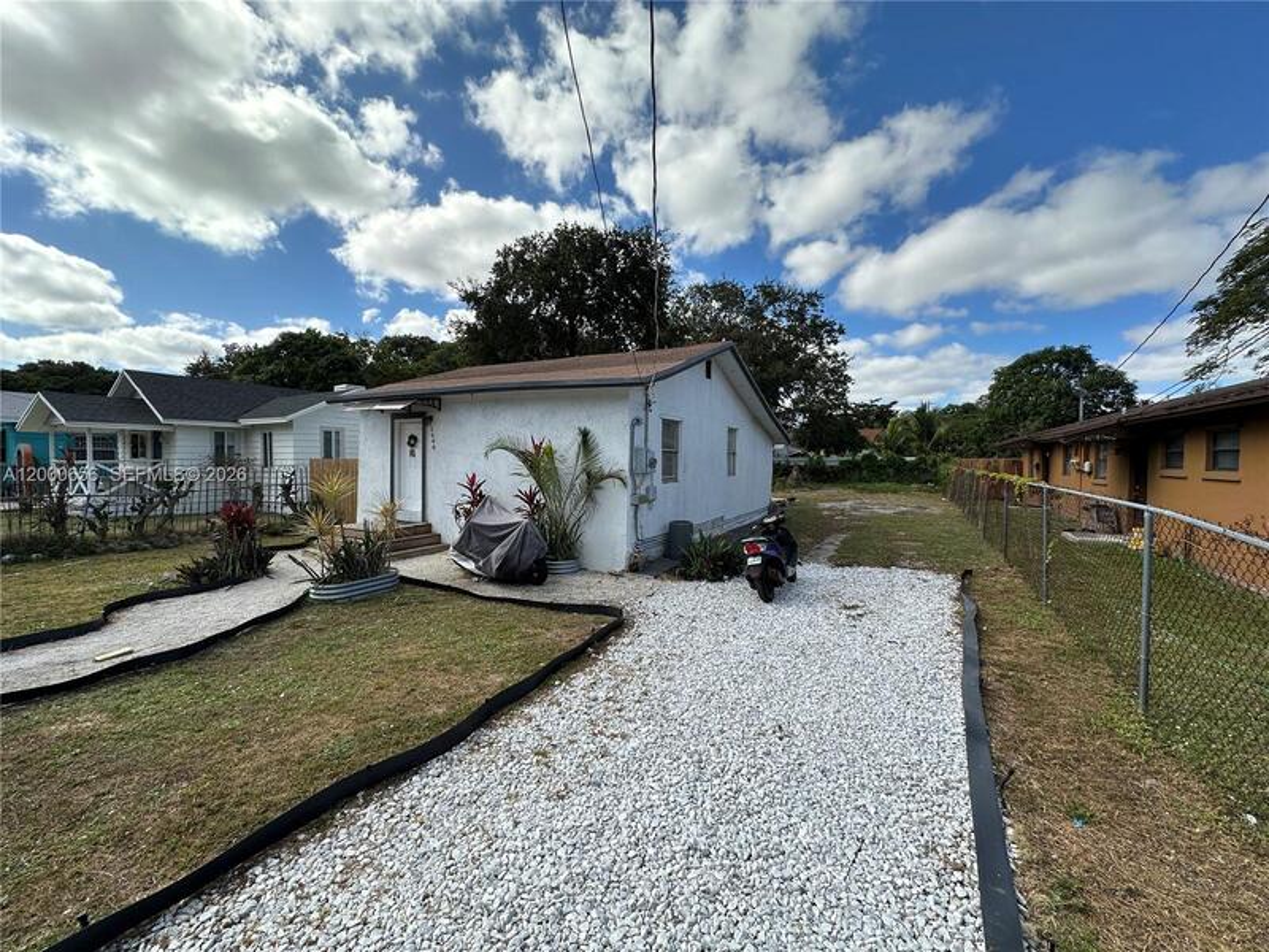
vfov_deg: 85.7
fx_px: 513
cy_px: 476
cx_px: 634
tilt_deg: -2.7
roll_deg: +0.0
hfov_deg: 102.1
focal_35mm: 14
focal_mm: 2.22
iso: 40
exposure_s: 1/1208
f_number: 2.2
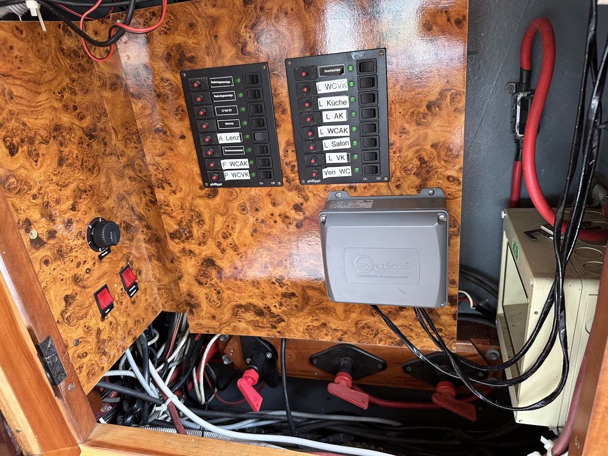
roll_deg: +6.5
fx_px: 422
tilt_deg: -24.8
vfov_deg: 56.8
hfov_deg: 71.6
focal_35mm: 24
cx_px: 304
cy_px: 228
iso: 320
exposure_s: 1/60
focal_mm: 6.86
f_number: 1.78
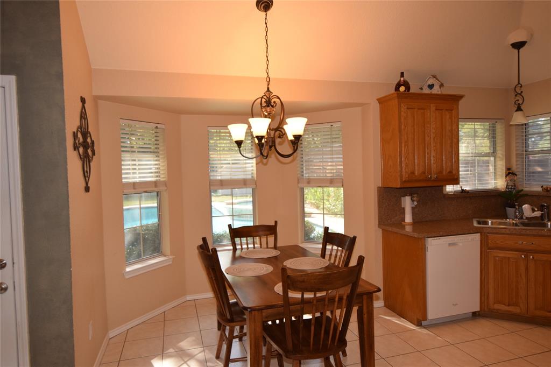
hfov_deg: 77.3
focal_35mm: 22
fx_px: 344
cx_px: 276
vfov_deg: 56.1
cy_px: 184
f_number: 5.6
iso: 800
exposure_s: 1/125
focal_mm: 15
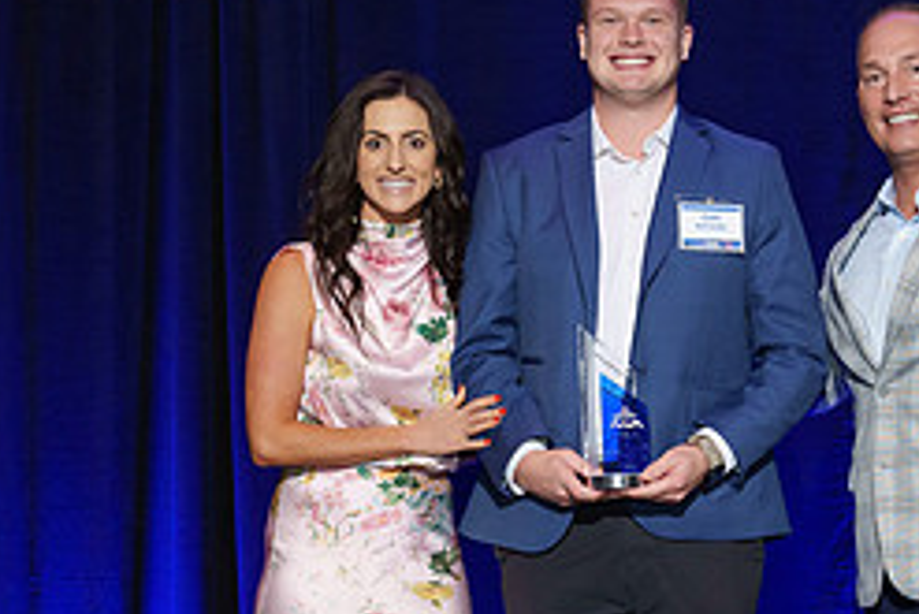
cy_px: 531
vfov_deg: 13.6
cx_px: 733
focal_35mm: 100
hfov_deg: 20.2
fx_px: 2554
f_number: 5
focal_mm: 37
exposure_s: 1/60
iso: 1000
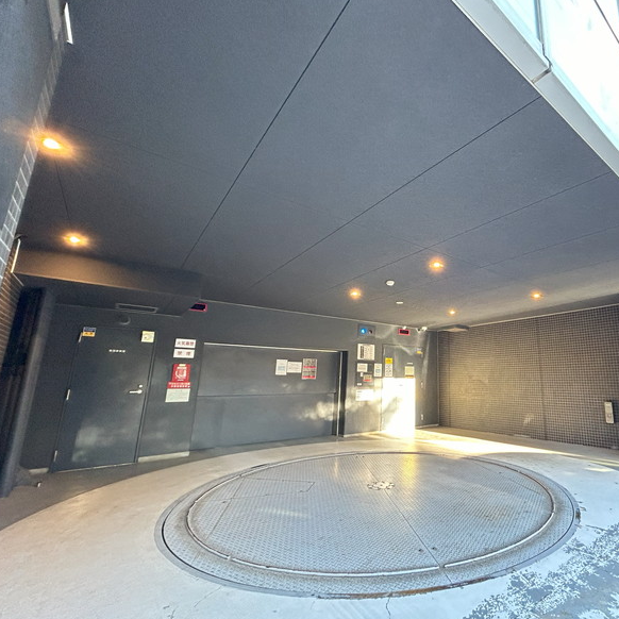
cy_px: 307
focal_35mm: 17
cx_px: 420
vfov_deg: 84.0
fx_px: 344
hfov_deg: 80.7
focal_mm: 1.54
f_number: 2.4
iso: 400
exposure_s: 1/70
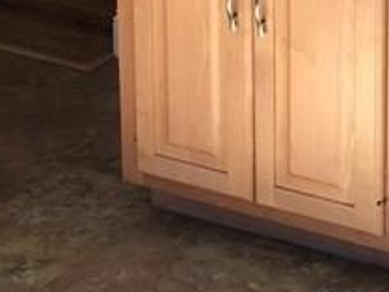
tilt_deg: -11.3
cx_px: 577
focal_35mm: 137
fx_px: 1540
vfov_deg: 10.1
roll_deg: -1.7
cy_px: -275
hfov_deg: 13.6
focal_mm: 4
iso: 25
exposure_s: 1/40
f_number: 1.8
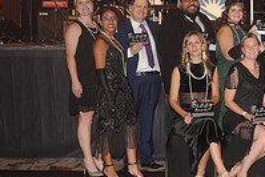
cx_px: 350
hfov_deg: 18.5
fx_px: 751
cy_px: 61
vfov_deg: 13.4
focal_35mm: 102
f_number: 6.3
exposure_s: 1/40
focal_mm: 35
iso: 640
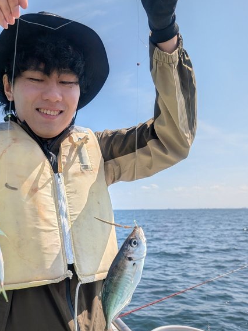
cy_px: 227
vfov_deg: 50.2
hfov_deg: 39.1
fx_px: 343
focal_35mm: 36
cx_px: 75
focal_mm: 6.9
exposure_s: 1/1603
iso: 19
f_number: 1.68
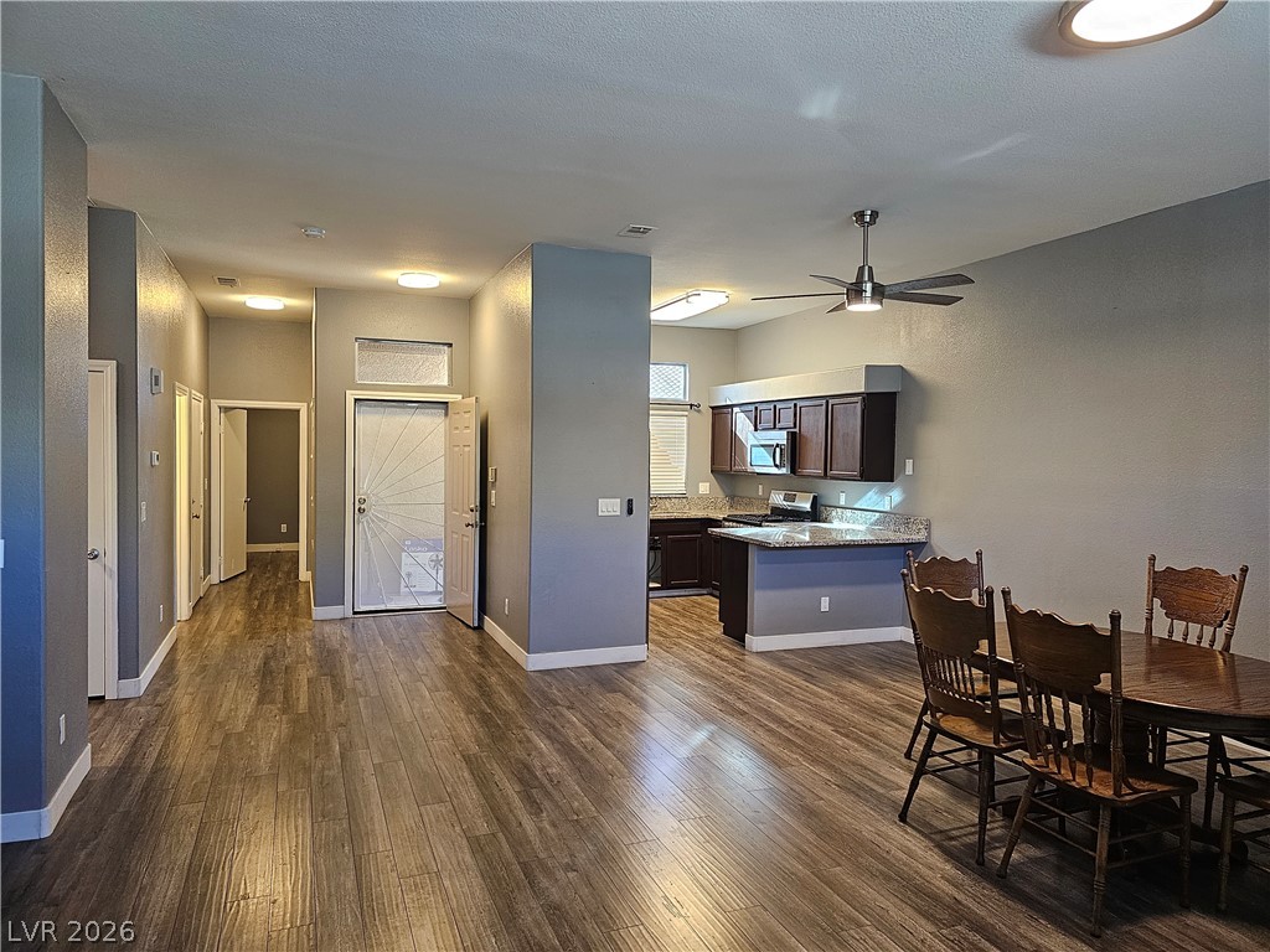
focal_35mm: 23
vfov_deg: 58.9
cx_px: 635
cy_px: 476
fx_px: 844
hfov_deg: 73.9
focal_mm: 6.3
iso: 400
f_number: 1.7
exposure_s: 1/120
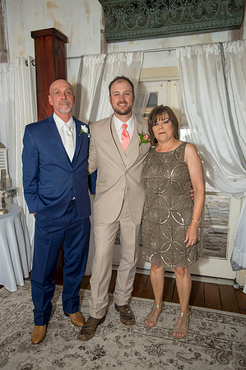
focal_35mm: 26
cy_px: 185
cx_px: 123
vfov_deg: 69.4
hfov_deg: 49.5
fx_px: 267
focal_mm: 26
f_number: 3.2
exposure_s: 1/100
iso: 200
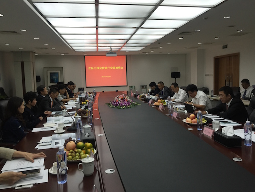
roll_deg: +0.1
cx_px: 128
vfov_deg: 48.3
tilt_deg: -6.4
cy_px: 96
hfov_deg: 61.6
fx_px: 214
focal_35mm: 29
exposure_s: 1/30
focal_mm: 4.15
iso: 32
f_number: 2.2
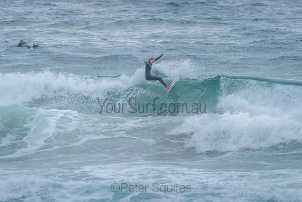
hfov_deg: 3.4
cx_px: 151
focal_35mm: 613
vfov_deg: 2.2
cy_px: 78
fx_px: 5141
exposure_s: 1/1250
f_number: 5.6
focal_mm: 500
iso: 720
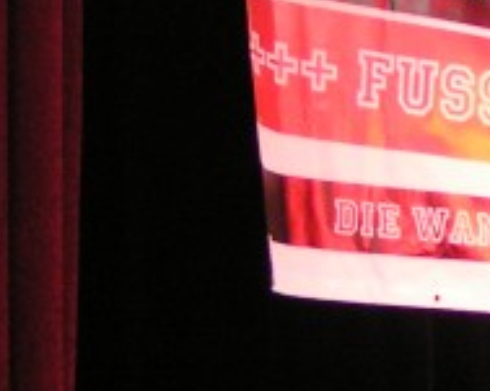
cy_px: 331
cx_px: 757
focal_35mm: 157
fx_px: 2276
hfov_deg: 11.7
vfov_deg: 9.8
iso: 200
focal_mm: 5.8
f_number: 2.8
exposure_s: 1/20
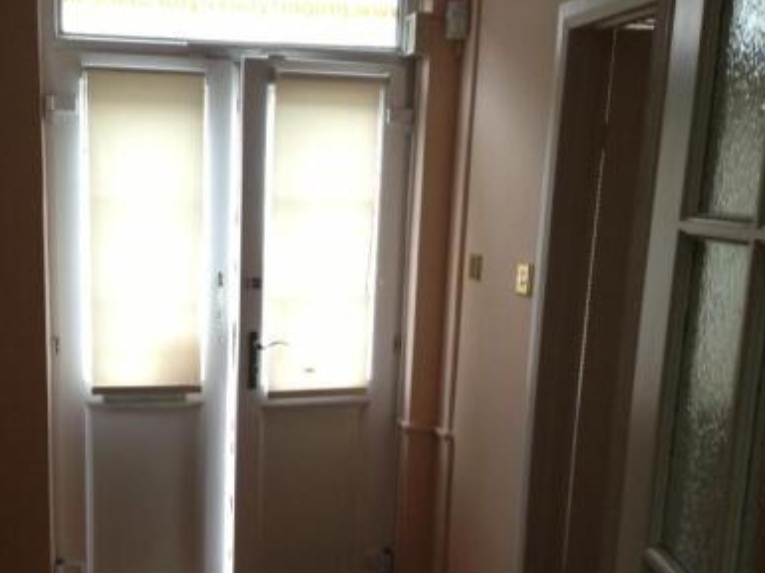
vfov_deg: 28.7
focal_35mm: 50
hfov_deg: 37.8
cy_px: 417
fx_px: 1104
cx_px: 259
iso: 125
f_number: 2.4
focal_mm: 4.13
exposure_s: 1/20
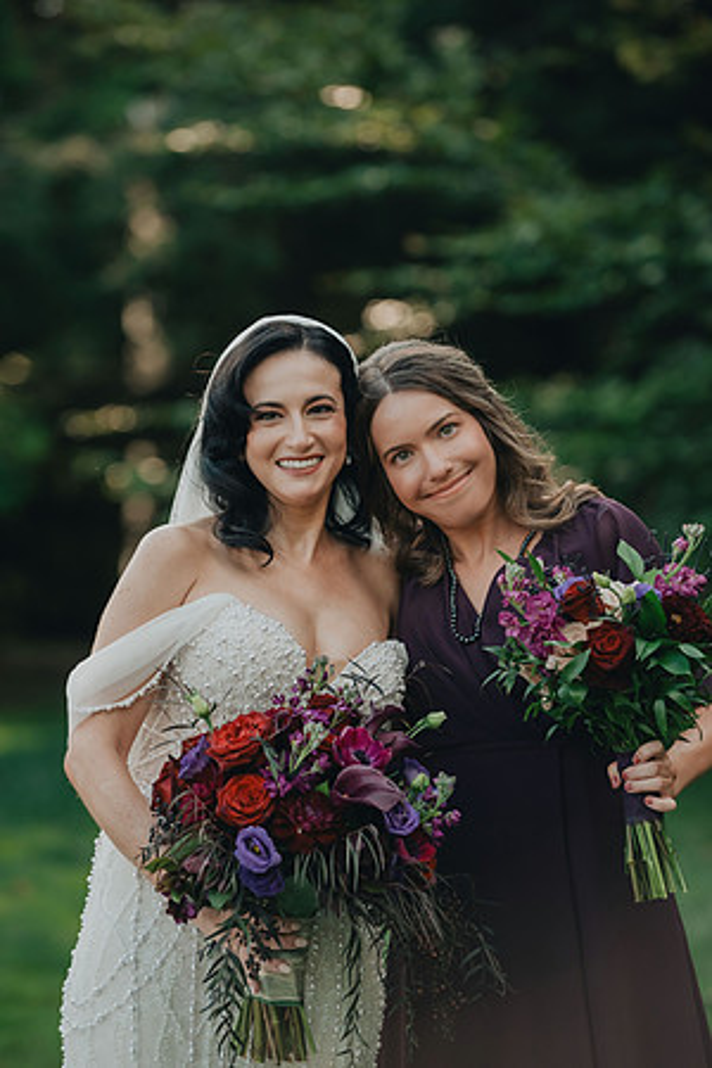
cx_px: 356
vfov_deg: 11.7
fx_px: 5191
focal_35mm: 175
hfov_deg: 7.8
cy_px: 534
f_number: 4
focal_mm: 175
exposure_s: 1/640
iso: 800
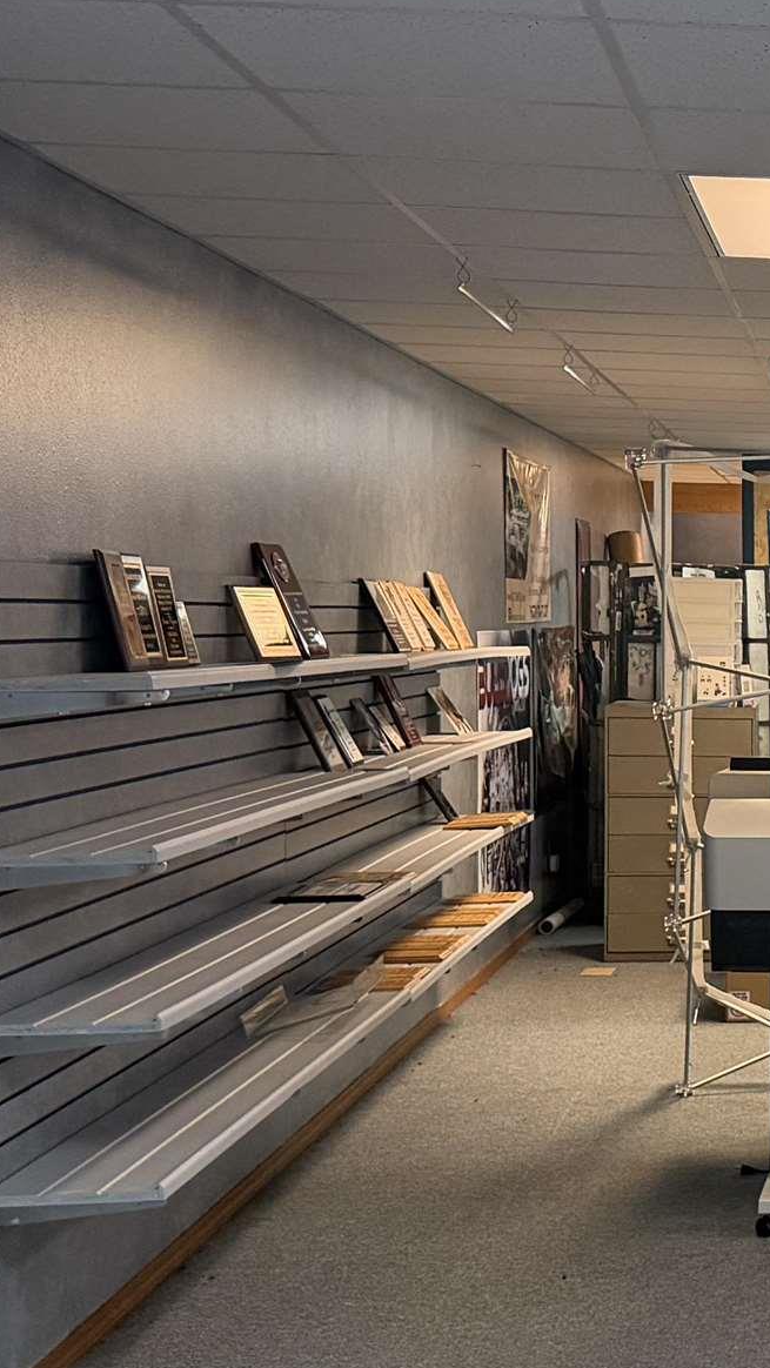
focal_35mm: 69
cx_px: 1214
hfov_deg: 15.8
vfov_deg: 30.5
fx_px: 2504
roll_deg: -0.6
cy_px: 793
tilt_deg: -3.8
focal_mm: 6.76
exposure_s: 1/120
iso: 400
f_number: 1.78
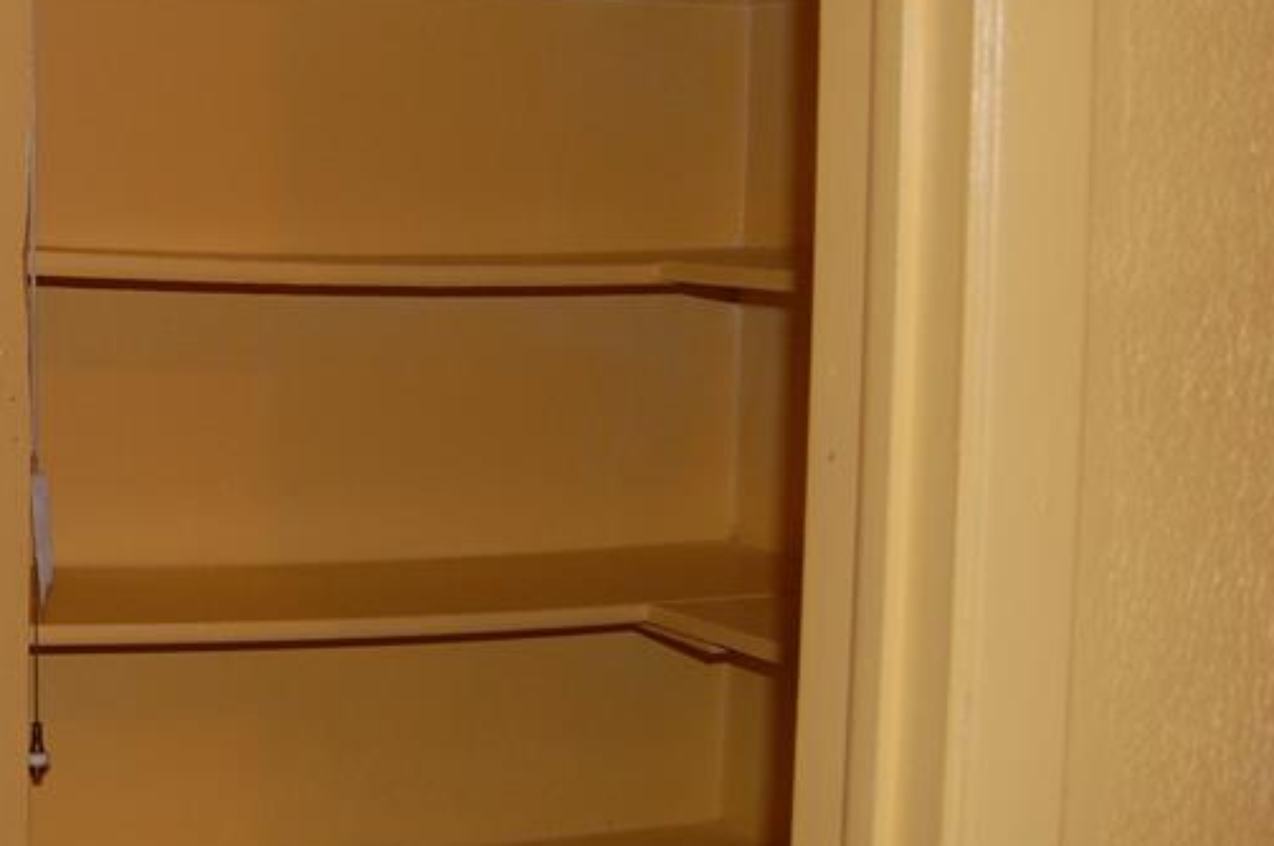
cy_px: 304
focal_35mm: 55
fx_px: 1944
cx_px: 15
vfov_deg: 24.5
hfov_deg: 33.4
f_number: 3.5
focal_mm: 18
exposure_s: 1/60
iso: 400
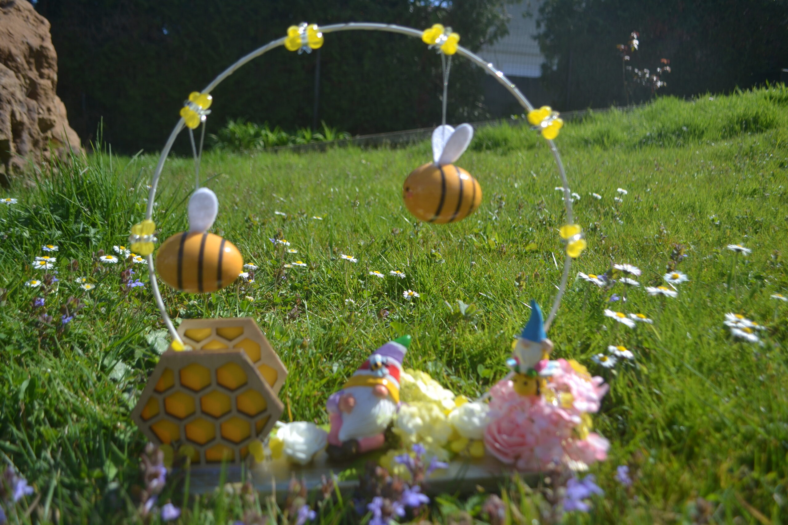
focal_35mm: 27
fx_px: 591
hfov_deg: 67.4
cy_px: 262
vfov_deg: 47.9
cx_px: 394
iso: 100
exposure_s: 1/1000
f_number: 3.5
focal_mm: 18
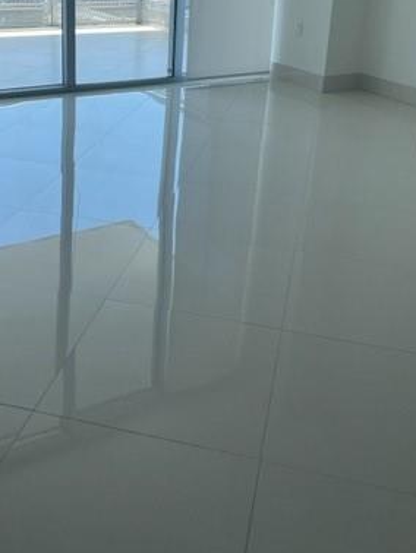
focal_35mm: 44
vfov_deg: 41.6
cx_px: 152
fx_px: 704
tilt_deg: -16.9
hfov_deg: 32.7
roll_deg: -2.3
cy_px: 135
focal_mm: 5.1
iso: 32
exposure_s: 1/575
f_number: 1.6
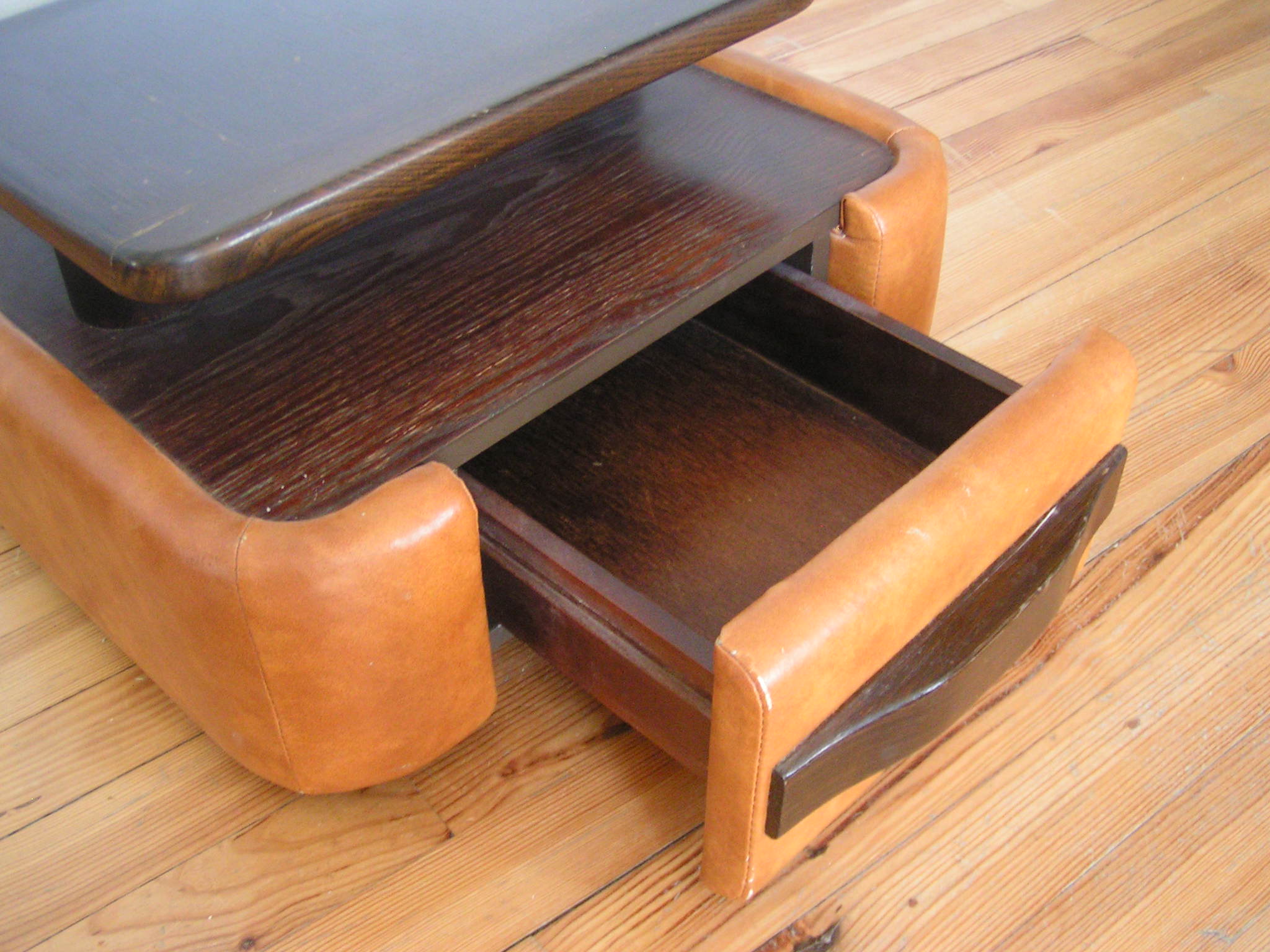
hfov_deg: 49.0
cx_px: 635
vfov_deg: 37.7
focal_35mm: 38
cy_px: 476
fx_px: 1394
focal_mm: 5.8
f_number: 2.8
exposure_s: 1/20
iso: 200
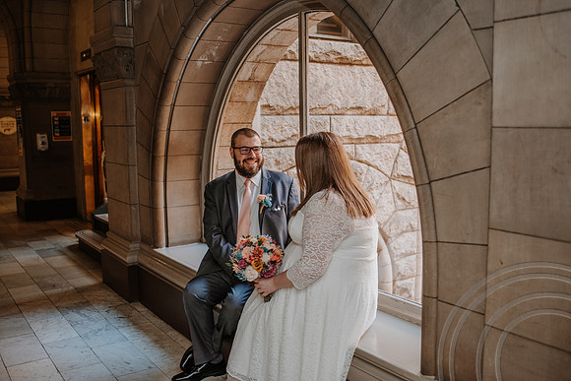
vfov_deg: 36.9
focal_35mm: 36
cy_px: 190
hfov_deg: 53.1
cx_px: 286
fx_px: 572
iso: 720
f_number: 2.5
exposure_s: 1/200
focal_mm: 35
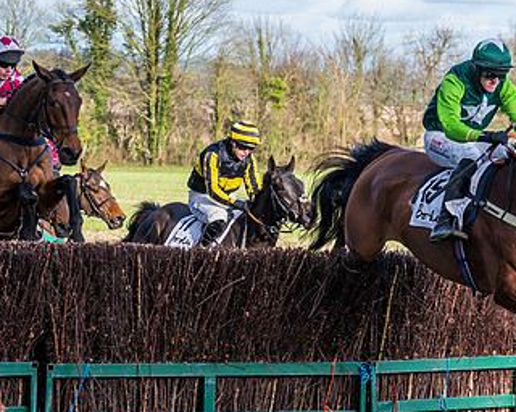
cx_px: 577
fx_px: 2867
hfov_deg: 10.2
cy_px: 206
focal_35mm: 188
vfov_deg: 8.2
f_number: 4
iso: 250
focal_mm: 70
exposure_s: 1/1250
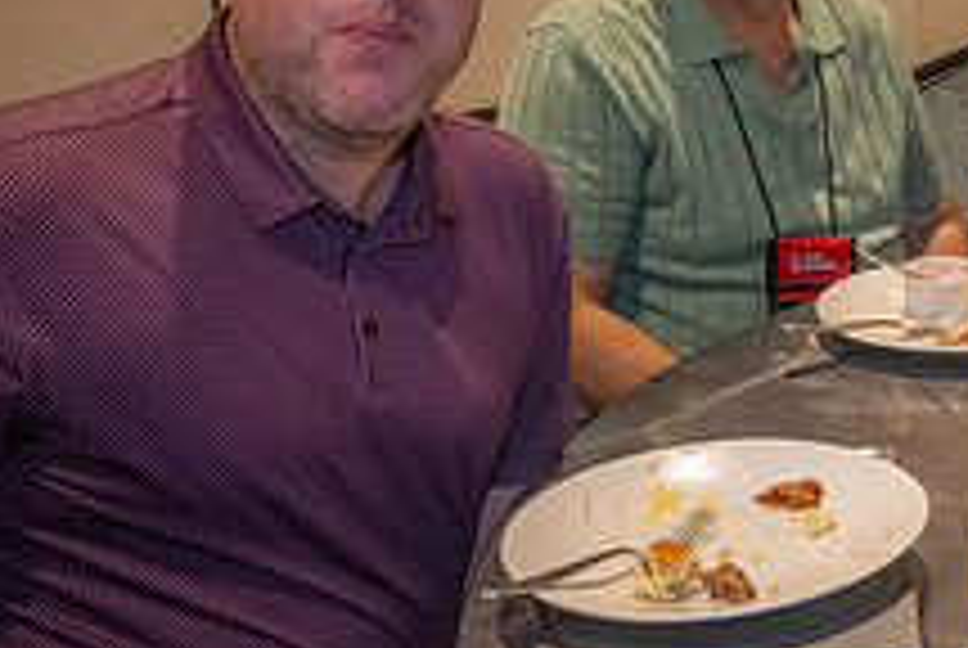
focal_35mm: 70
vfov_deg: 19.5
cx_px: 1220
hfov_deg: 25.3
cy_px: 245
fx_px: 1885
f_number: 9
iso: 4000
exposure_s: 1/100
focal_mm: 26
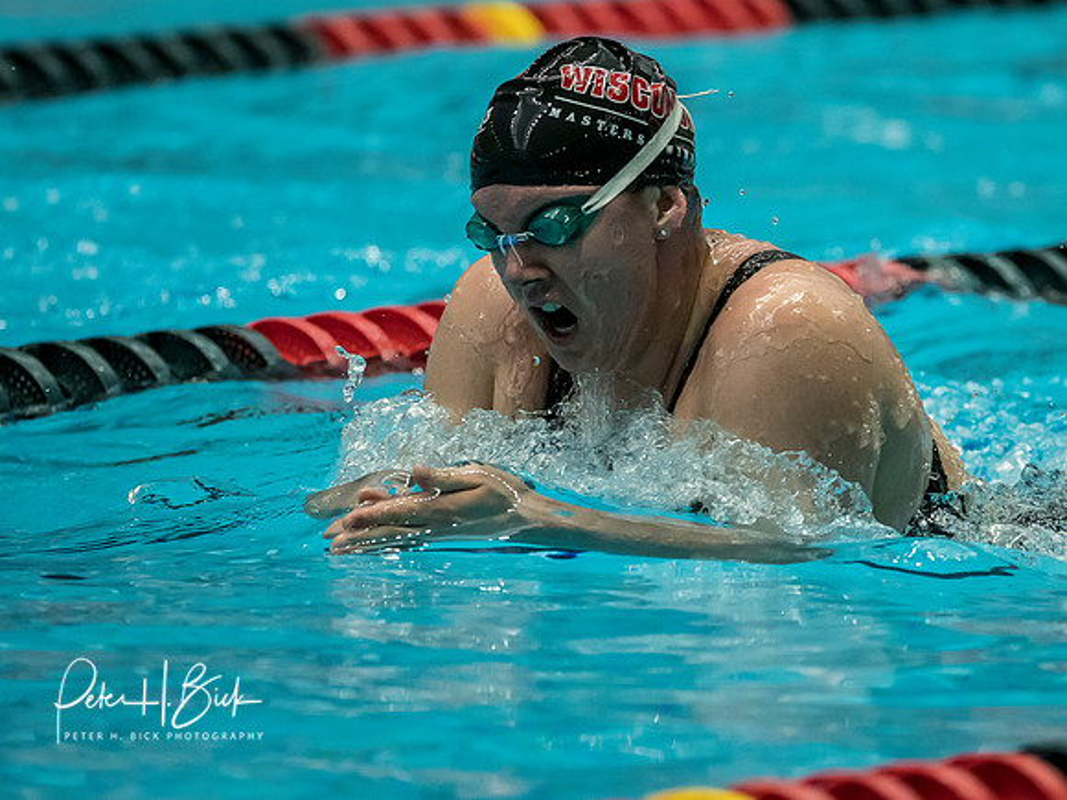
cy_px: 316
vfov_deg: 2.6
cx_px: 720
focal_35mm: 572
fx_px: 17620
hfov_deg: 3.5
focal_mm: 200
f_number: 2.8
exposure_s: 1/1000
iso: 2500
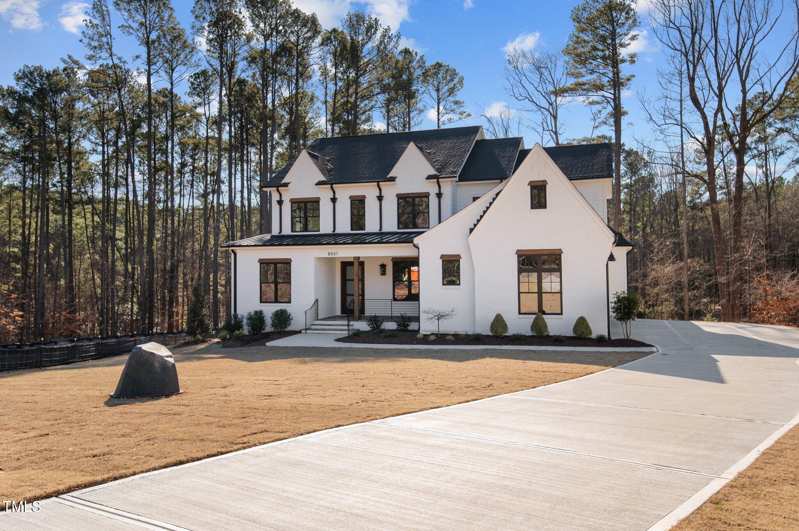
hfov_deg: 62.0
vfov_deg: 43.5
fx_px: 665
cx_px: 400
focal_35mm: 30
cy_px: 266
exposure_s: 1/1000
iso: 400
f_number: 6.3
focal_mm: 30
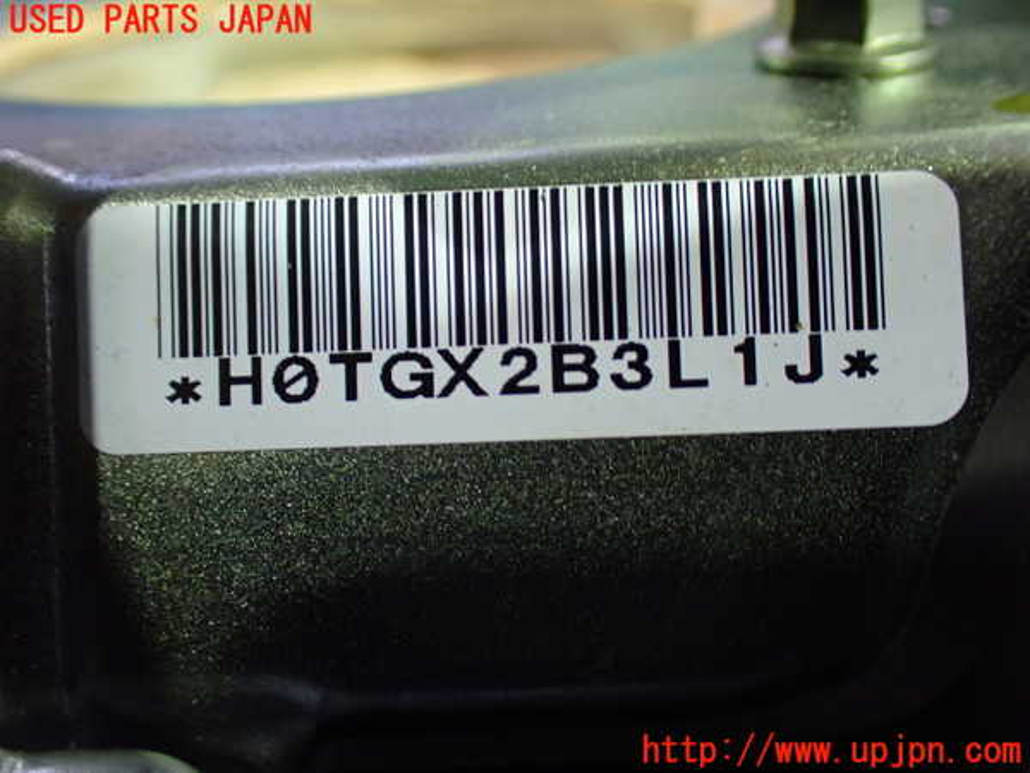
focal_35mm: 38
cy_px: 386
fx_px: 1131
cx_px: 515
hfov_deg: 49.0
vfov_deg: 37.7
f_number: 2.7
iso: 800
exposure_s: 1/40
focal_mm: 6.83
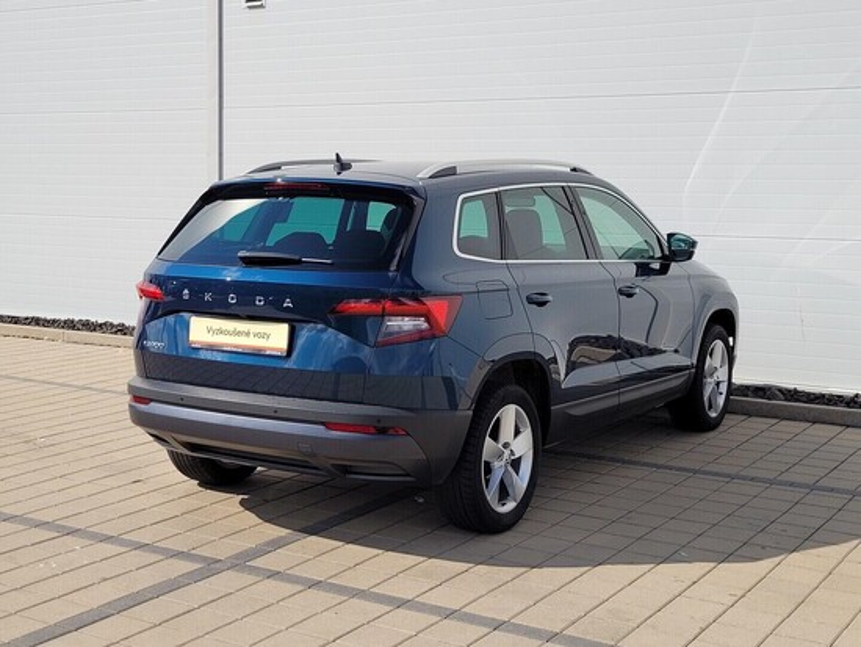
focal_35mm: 26
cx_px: 430
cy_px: 324
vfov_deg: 53.1
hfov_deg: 67.3
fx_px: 647
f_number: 1.8
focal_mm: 5.4
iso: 40
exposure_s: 1/2436
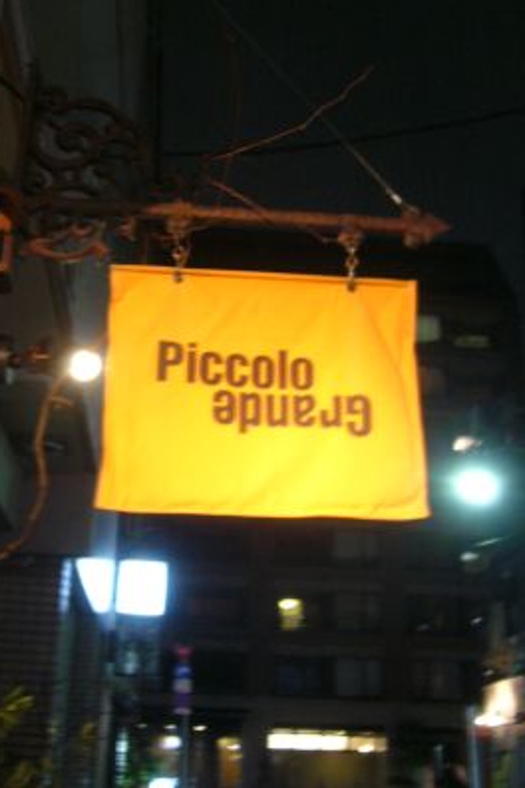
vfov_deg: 46.4
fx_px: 919
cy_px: 392
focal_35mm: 42
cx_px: 255
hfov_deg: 31.9
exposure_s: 1/8
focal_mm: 6.6
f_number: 3
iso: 200
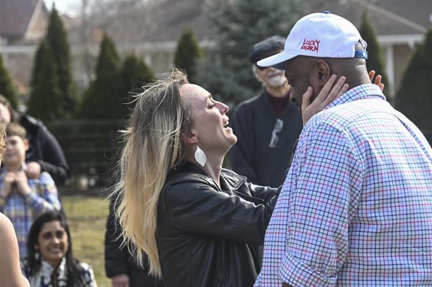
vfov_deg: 10.1
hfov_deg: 15.2
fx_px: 1618
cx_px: 216
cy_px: 144
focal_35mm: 135
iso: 320
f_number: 7.1
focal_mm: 135
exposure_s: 1/200
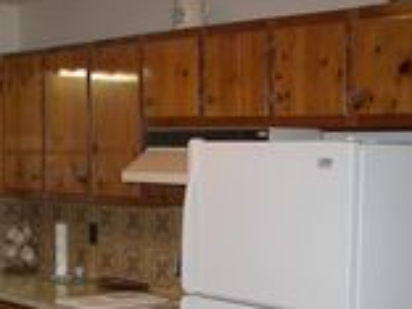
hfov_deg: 22.0
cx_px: -21
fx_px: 1012
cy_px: 230
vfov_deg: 17.3
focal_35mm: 85
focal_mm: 6
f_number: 2.8
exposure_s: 1/30
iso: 100
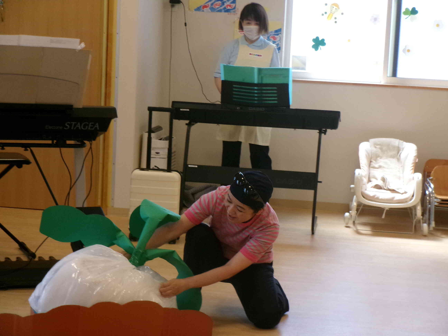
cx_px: 224
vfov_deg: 15.6
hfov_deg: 20.7
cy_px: 168
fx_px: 1229
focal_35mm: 95
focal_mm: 16.9
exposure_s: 1/125
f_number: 5.8
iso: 478
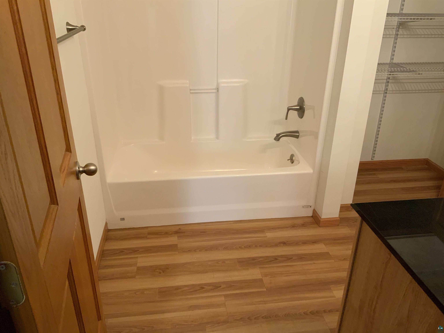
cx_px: 222
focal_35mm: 29
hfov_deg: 61.7
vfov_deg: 48.2
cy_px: 166
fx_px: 372
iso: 200
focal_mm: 3
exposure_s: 1/60
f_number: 1.8
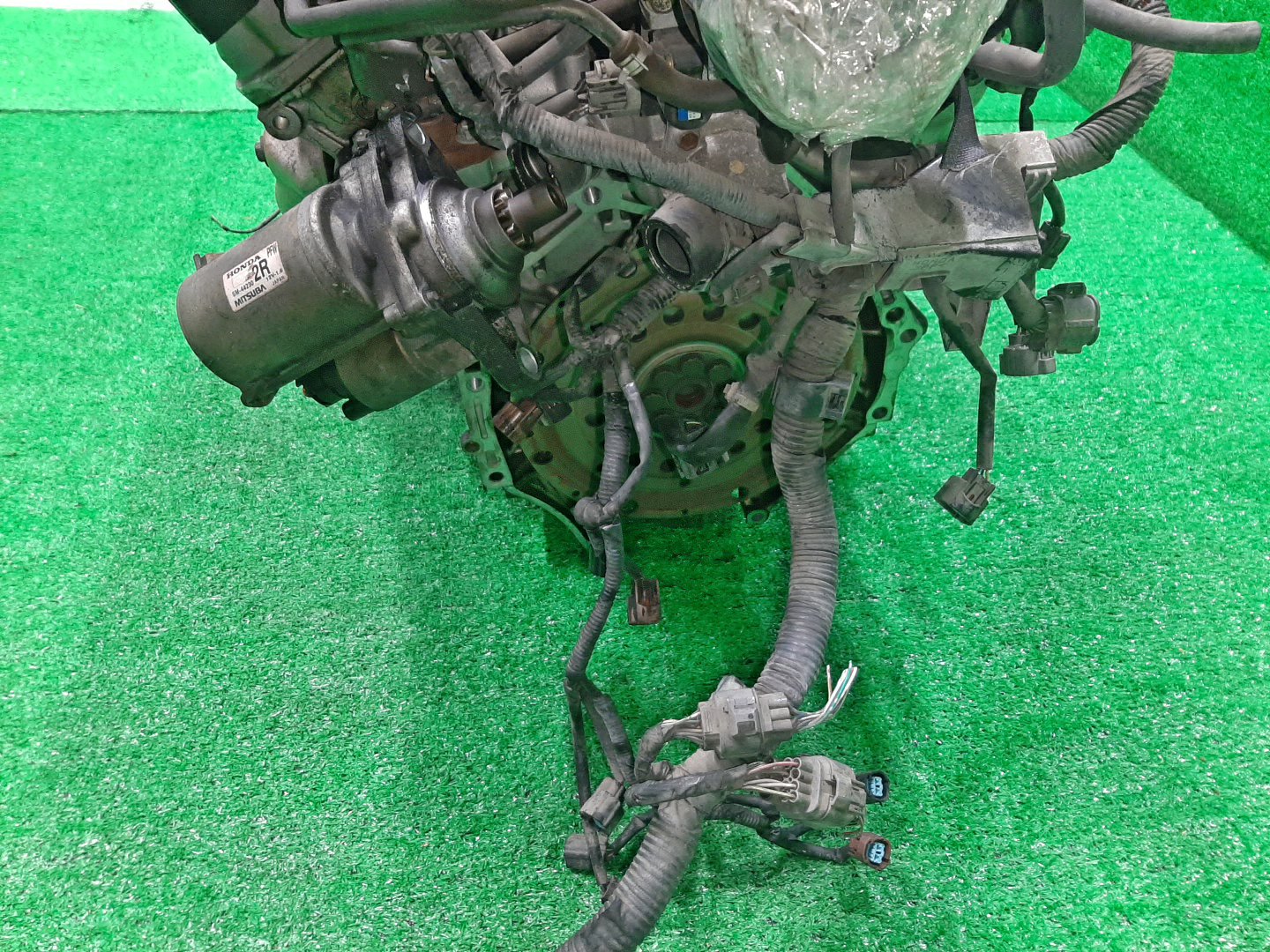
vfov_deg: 53.1
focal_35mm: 26
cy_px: 476
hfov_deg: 67.3
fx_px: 954
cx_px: 635
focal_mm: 3.93
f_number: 1.7
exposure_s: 1/33
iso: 202
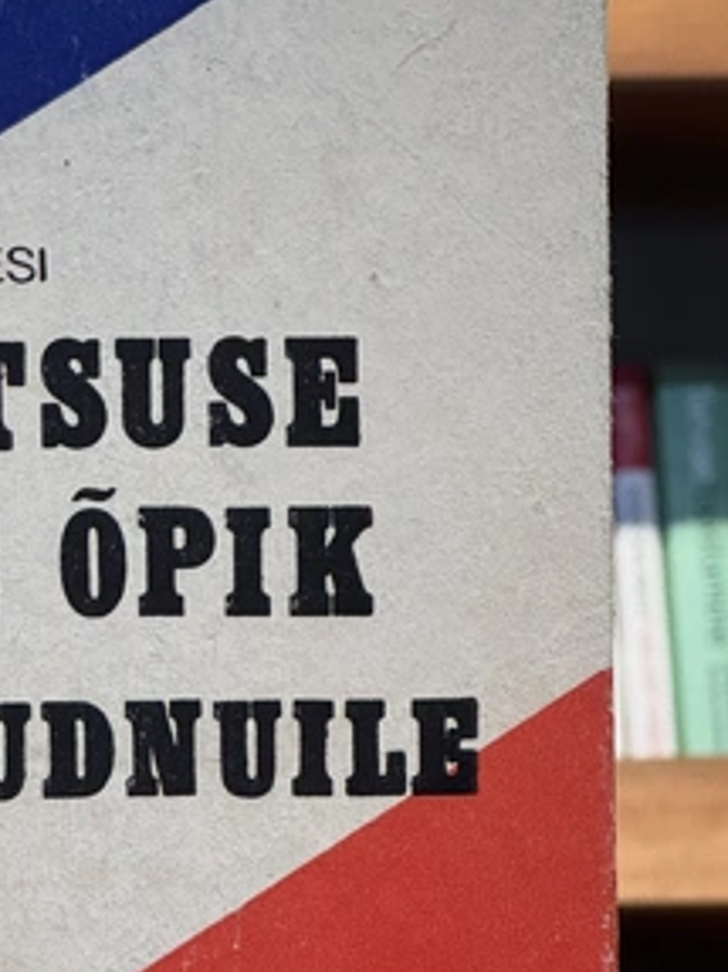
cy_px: 571
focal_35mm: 183
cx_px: -46
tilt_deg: +0.0
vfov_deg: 10.8
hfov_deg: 8.1
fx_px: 5135
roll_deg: +0.3
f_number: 2.8
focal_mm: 9
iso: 250
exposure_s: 1/70
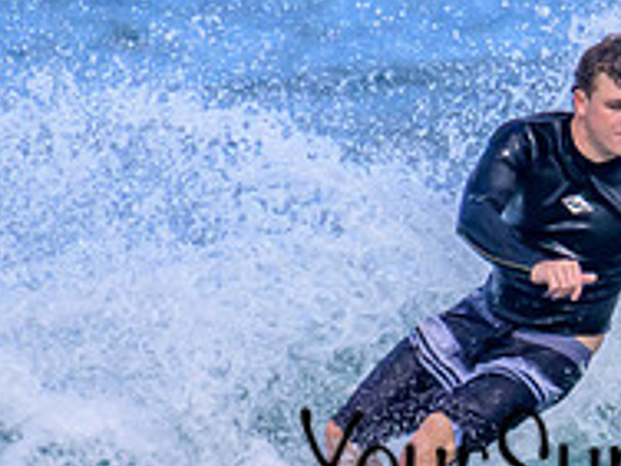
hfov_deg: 0.7
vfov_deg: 0.5
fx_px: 50967
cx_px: 826
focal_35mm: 2841
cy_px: 314
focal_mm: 800
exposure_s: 1/2000
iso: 1800
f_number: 11
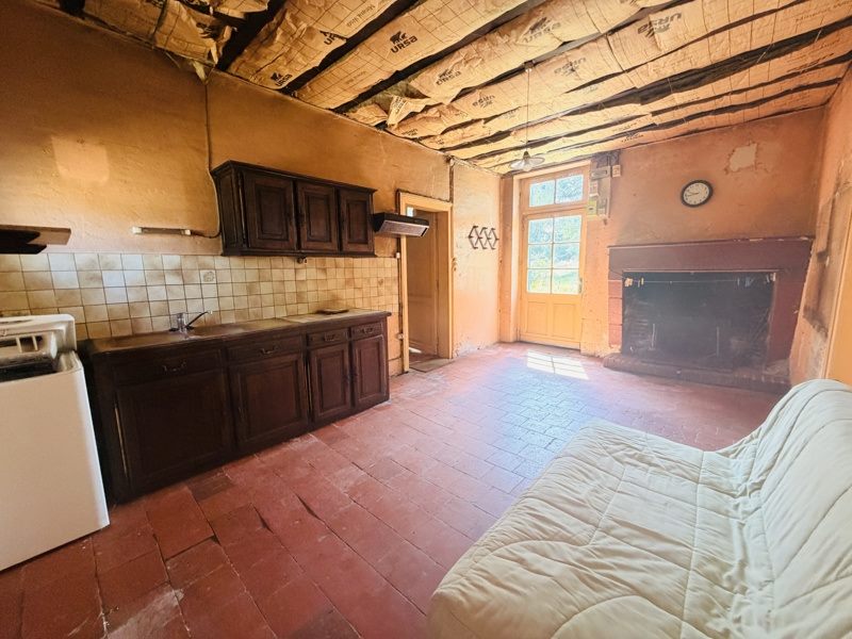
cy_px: 320
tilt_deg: -8.1
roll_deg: +1.8
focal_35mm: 14
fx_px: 345
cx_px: 426
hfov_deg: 102.1
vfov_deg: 85.7
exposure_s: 1/88
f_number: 2.2
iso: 320
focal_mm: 2.22
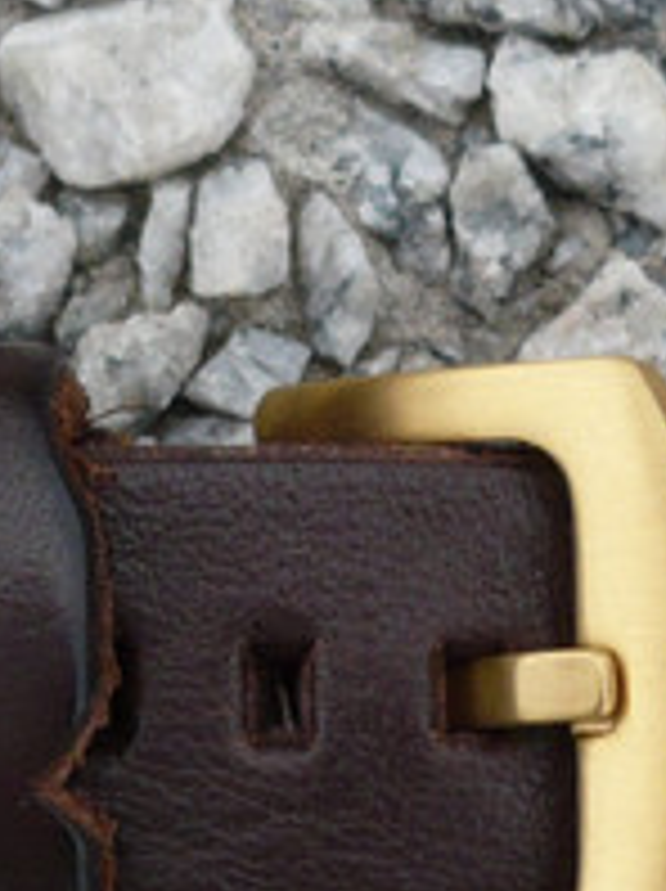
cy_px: 716
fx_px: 4859
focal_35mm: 189
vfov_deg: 10.4
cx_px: 362
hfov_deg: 7.8
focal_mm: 5.8
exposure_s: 1/250
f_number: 2.8
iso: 100
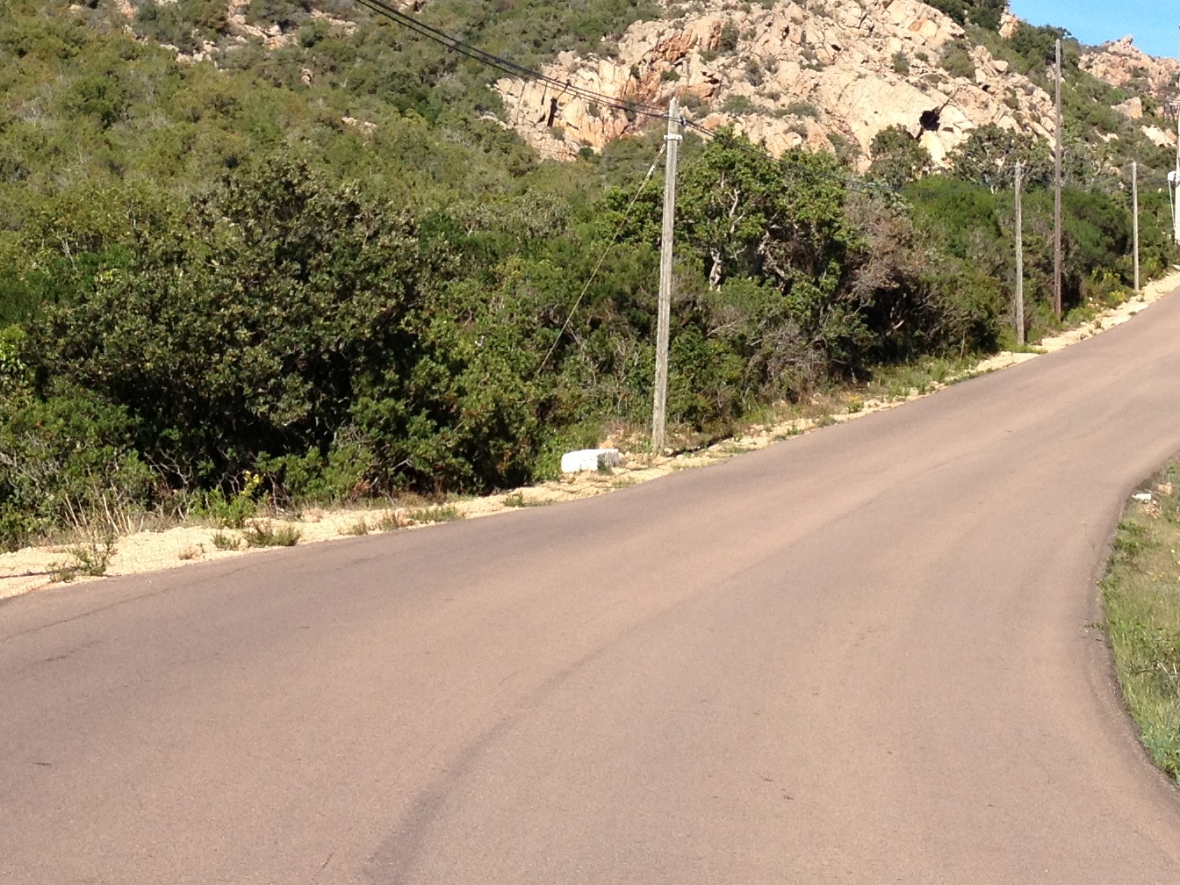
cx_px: 795
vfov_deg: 17.1
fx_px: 2898
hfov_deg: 22.9
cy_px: 95
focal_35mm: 85
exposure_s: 1/1381
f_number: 2.4
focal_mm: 4.28
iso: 64
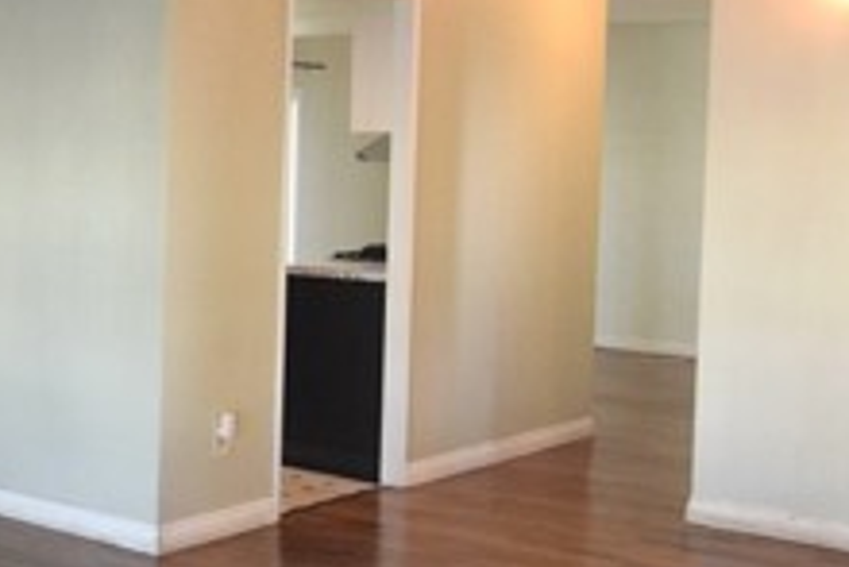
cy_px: 233
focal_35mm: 61
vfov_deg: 22.3
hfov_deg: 30.1
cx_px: -39
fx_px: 1439
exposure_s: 1/500
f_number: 3.5
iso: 3200
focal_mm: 14
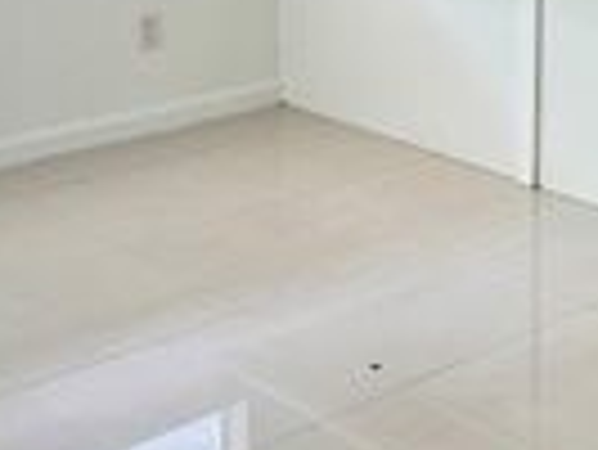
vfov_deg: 15.8
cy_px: -88
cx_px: 607
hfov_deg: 21.0
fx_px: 1556
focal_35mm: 90
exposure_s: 1/121
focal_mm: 6.76
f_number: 1.78
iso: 100
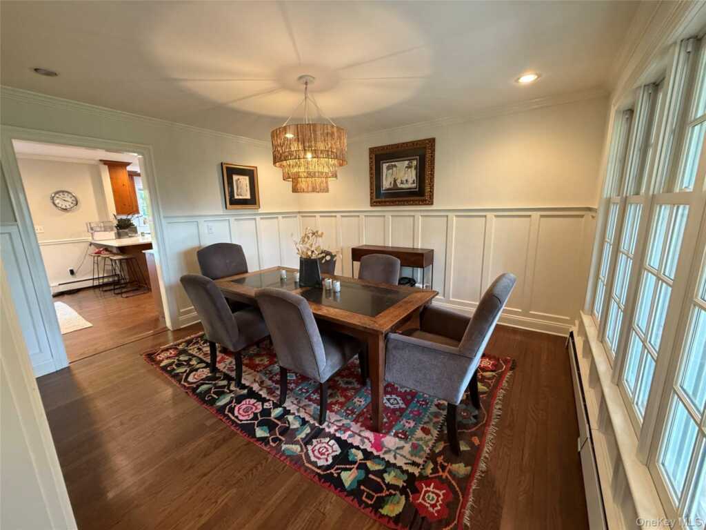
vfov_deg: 85.7
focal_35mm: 14
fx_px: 286
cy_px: 265
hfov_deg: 102.1
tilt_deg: -11.9
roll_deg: +1.3
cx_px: 353
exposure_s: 1/60
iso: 400
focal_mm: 2.22
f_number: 2.2
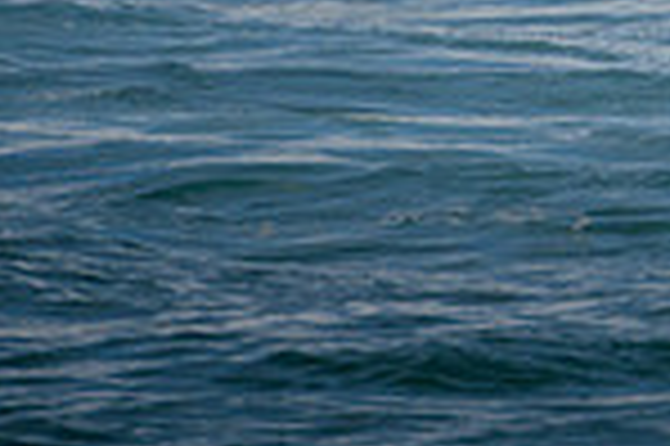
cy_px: -565
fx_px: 39821
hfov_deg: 1.0
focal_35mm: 2142
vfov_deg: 0.6
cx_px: 1304
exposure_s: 1/2000
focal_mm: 400
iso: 320
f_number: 5.6
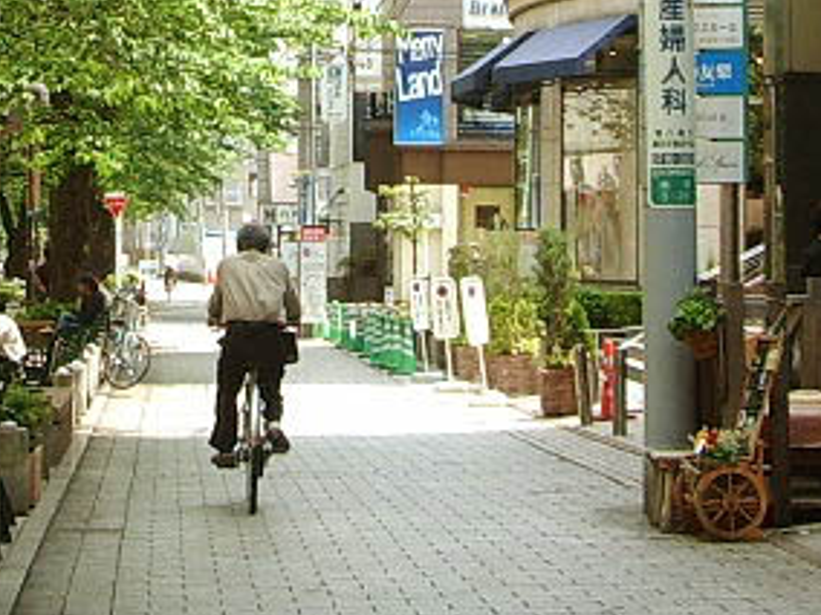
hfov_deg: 15.5
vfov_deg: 11.6
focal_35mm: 126
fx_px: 2988
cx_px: 93
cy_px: -78
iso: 50
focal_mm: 5.8
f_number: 4.3
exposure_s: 1/80
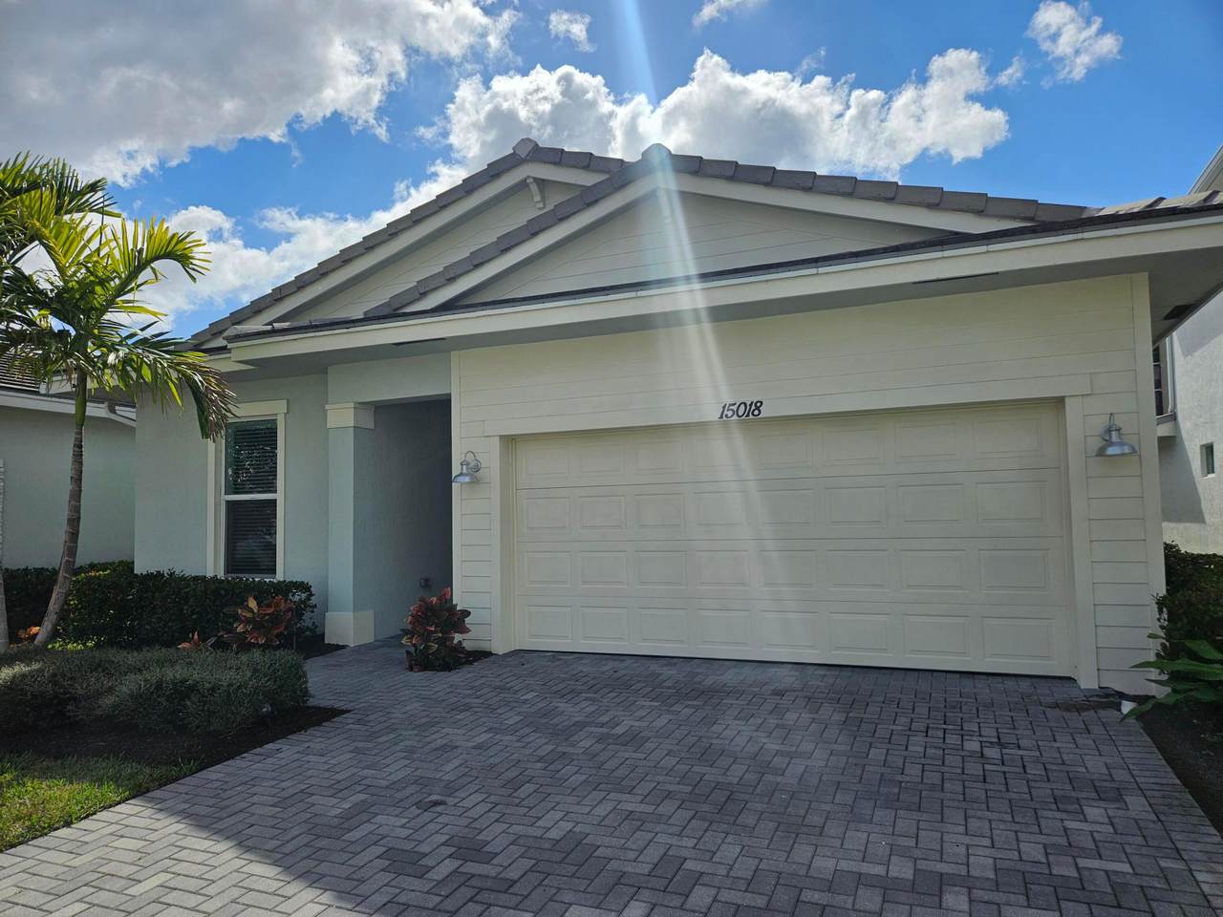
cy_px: 458
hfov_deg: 73.9
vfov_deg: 58.9
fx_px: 813
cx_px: 612
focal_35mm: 23
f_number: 1.8
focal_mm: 5.4
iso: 25
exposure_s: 1/4054
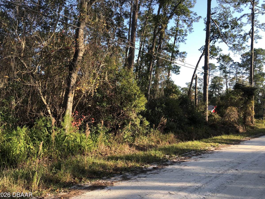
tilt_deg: +2.5
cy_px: 98
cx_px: 134
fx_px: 230
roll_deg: -1.4
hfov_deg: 60.0
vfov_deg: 46.8
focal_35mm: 30
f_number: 1.8
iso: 20
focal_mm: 3.99
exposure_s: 1/310
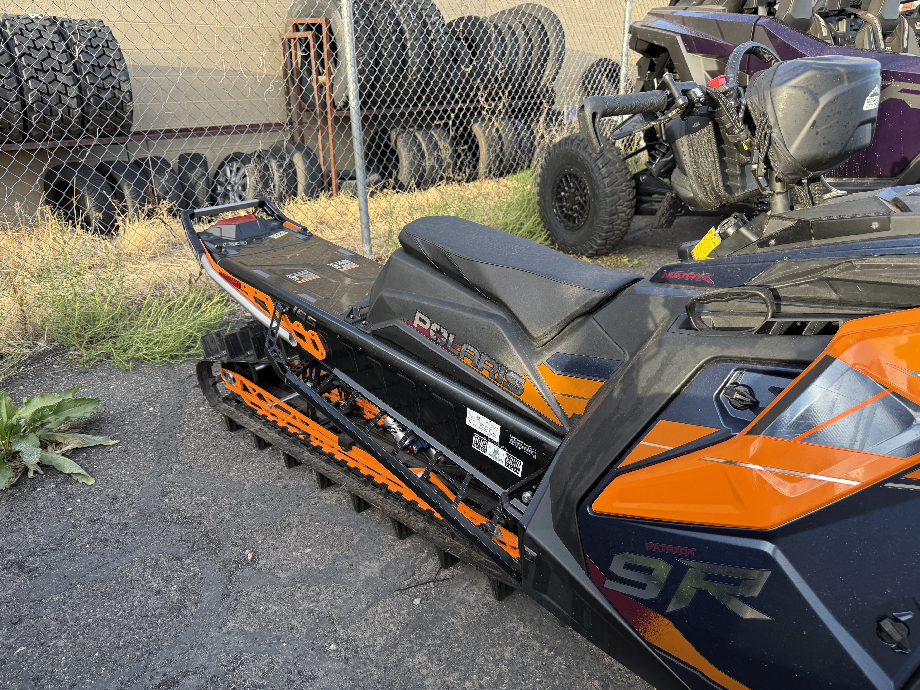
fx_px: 638
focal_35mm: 24
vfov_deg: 56.8
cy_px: 345
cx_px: 460
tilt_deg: -22.1
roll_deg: -3.4
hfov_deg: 71.6
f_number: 1.78
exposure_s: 1/282
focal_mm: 6.76
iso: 100
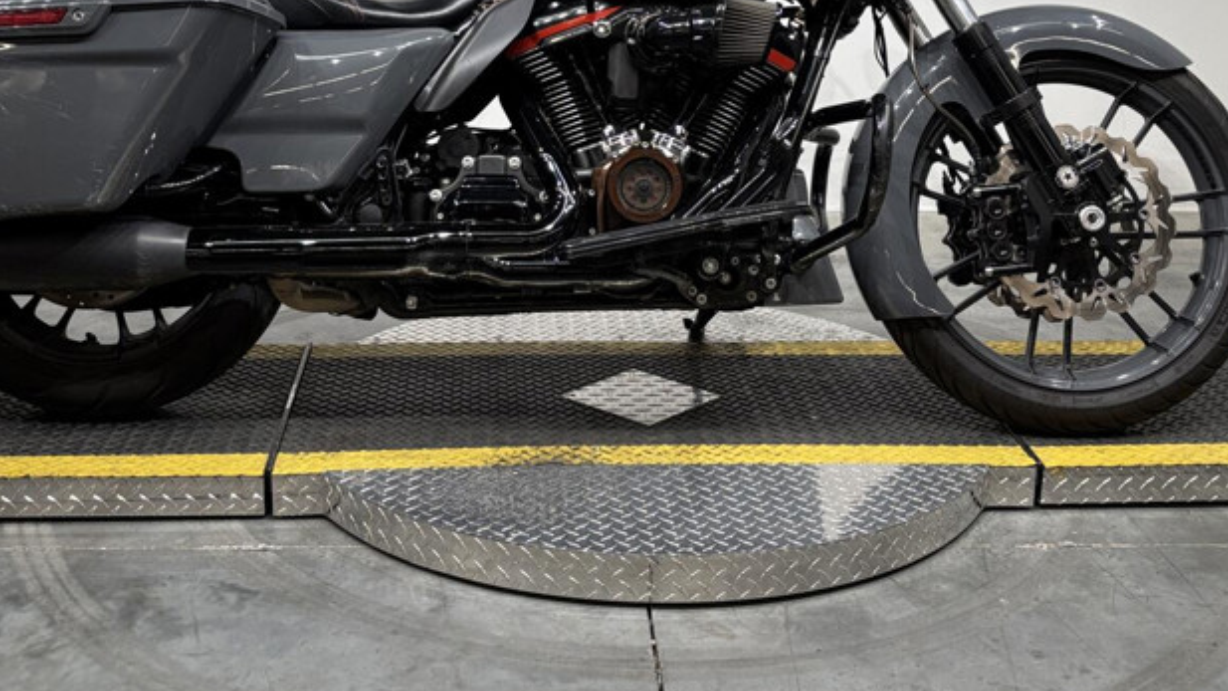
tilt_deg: -10.9
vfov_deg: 23.9
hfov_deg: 42.1
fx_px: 1595
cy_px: 110
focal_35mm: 49
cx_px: 594
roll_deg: +0.0
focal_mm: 5.96
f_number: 1.6
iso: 125
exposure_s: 1/120
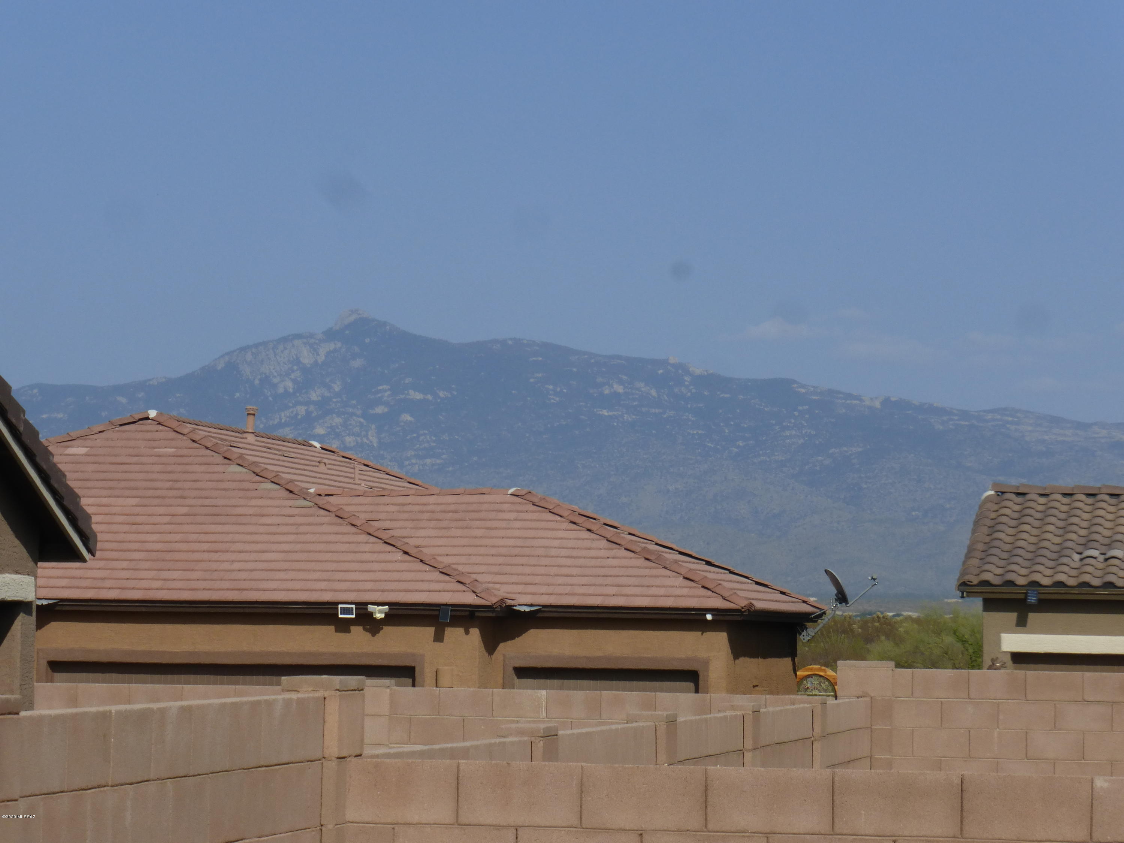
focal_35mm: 142
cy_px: 422
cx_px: 562
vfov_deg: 10.4
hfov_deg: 13.9
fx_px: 4611
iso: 100
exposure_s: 1/800
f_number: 5.4
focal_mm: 23.1
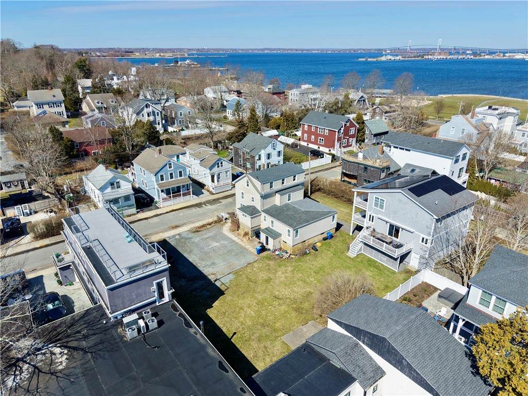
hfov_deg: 73.9
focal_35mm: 23
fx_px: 351
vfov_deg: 58.9
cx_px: 264
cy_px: 198
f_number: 1.8
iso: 250
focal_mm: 8.67
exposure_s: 1/6000
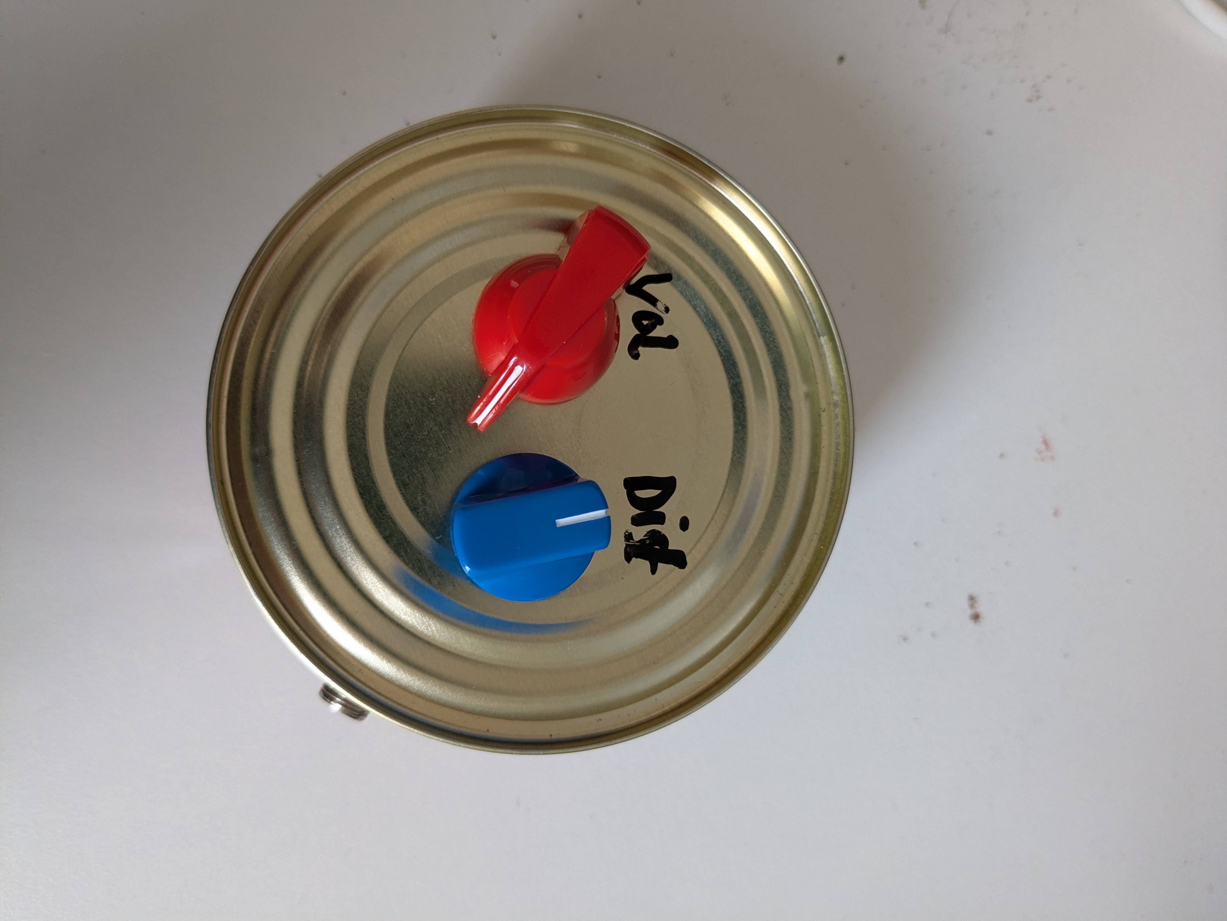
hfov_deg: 65.3
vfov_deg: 51.4
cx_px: 614
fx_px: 957
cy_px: 460
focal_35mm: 27
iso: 77
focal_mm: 4.38
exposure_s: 1/99.9
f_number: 1.73
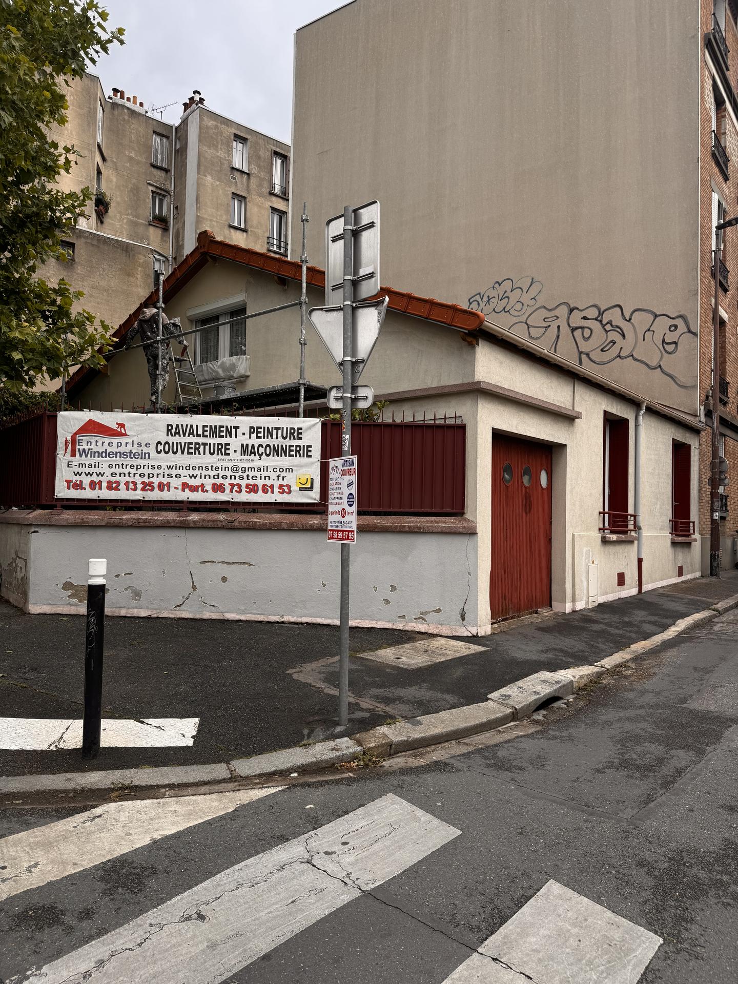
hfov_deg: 56.8
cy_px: 492
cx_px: 369
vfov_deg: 71.6
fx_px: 682
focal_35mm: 24
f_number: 1.78
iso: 80
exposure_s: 1/2959
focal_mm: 6.76
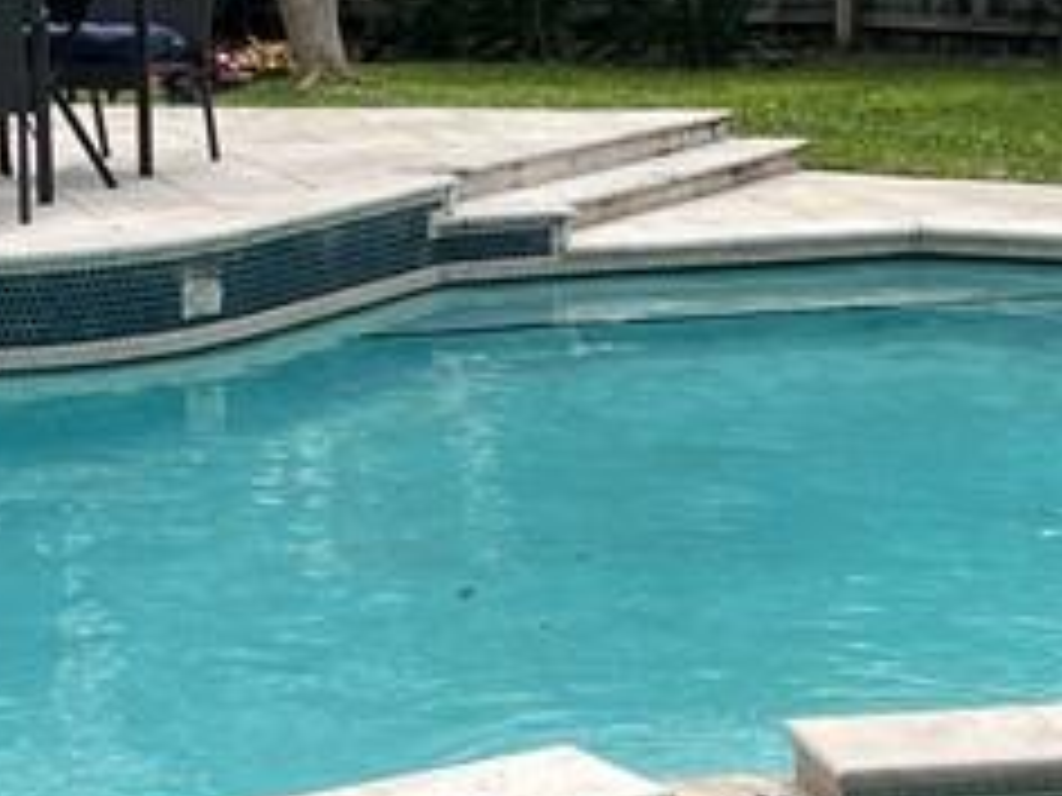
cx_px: 288
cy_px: 108
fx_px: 3467
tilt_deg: -5.5
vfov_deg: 13.0
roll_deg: +2.3
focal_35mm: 113
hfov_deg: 17.3
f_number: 1.5
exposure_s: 1/3968
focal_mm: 5.7
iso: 50
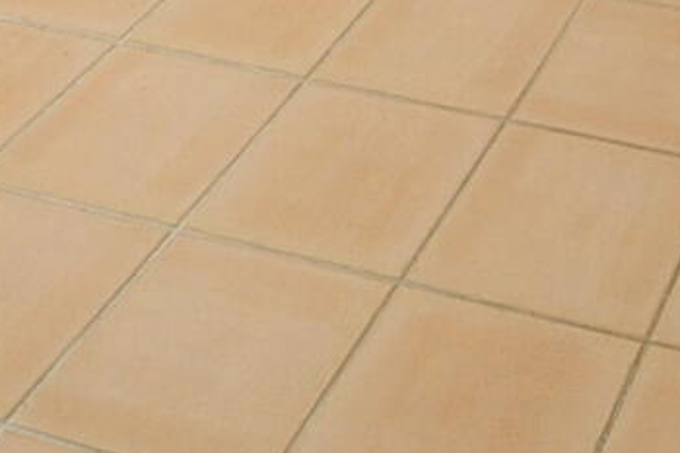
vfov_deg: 10.8
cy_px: -914
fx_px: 1605
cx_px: 721
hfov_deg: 22.7
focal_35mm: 85
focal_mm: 14
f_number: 7.1
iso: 2500
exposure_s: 1/125
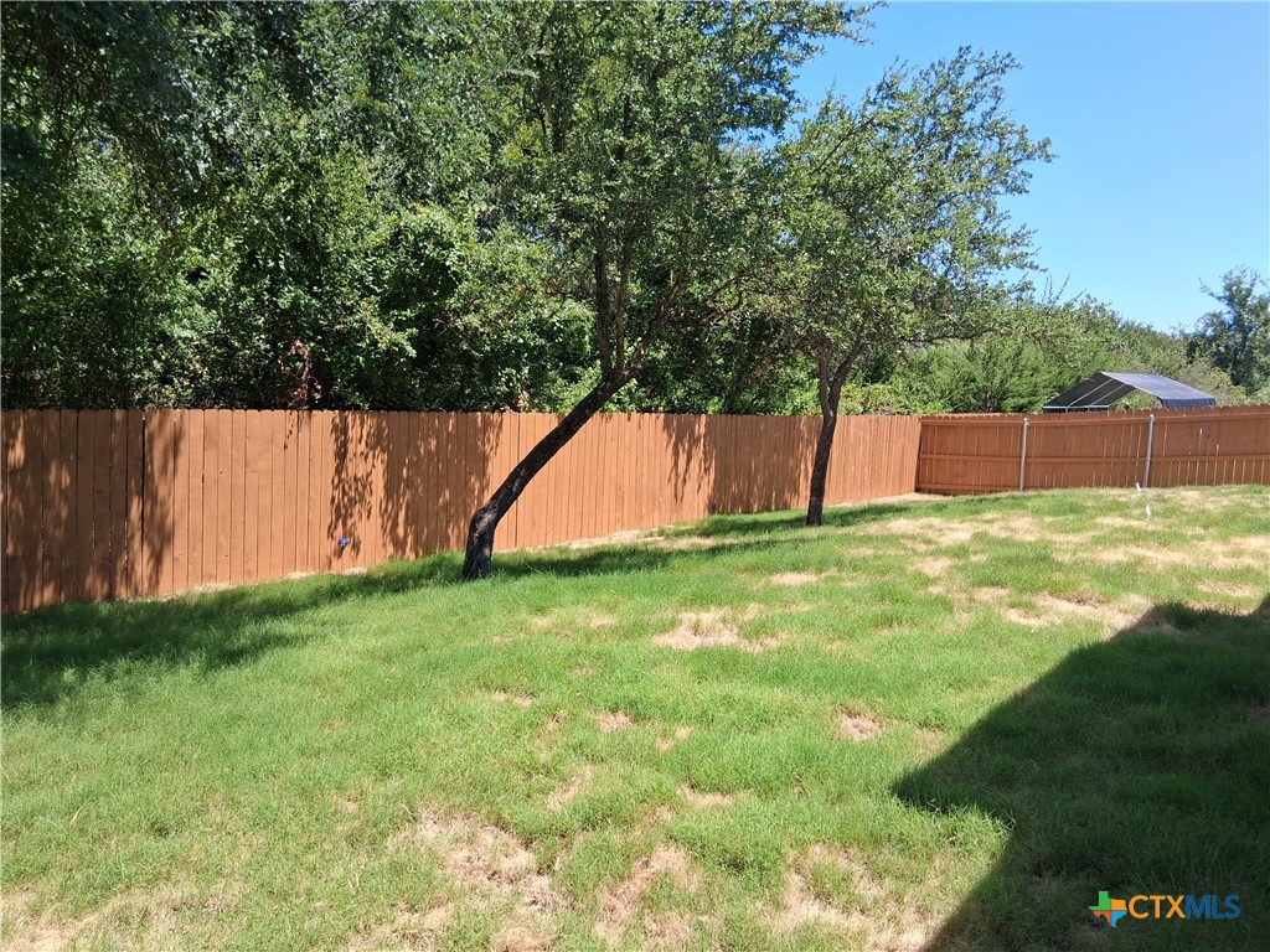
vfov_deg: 53.1
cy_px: 476
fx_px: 954
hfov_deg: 67.3
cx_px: 635
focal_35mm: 26
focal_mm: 3.98
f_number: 1.8
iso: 25
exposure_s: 1/357
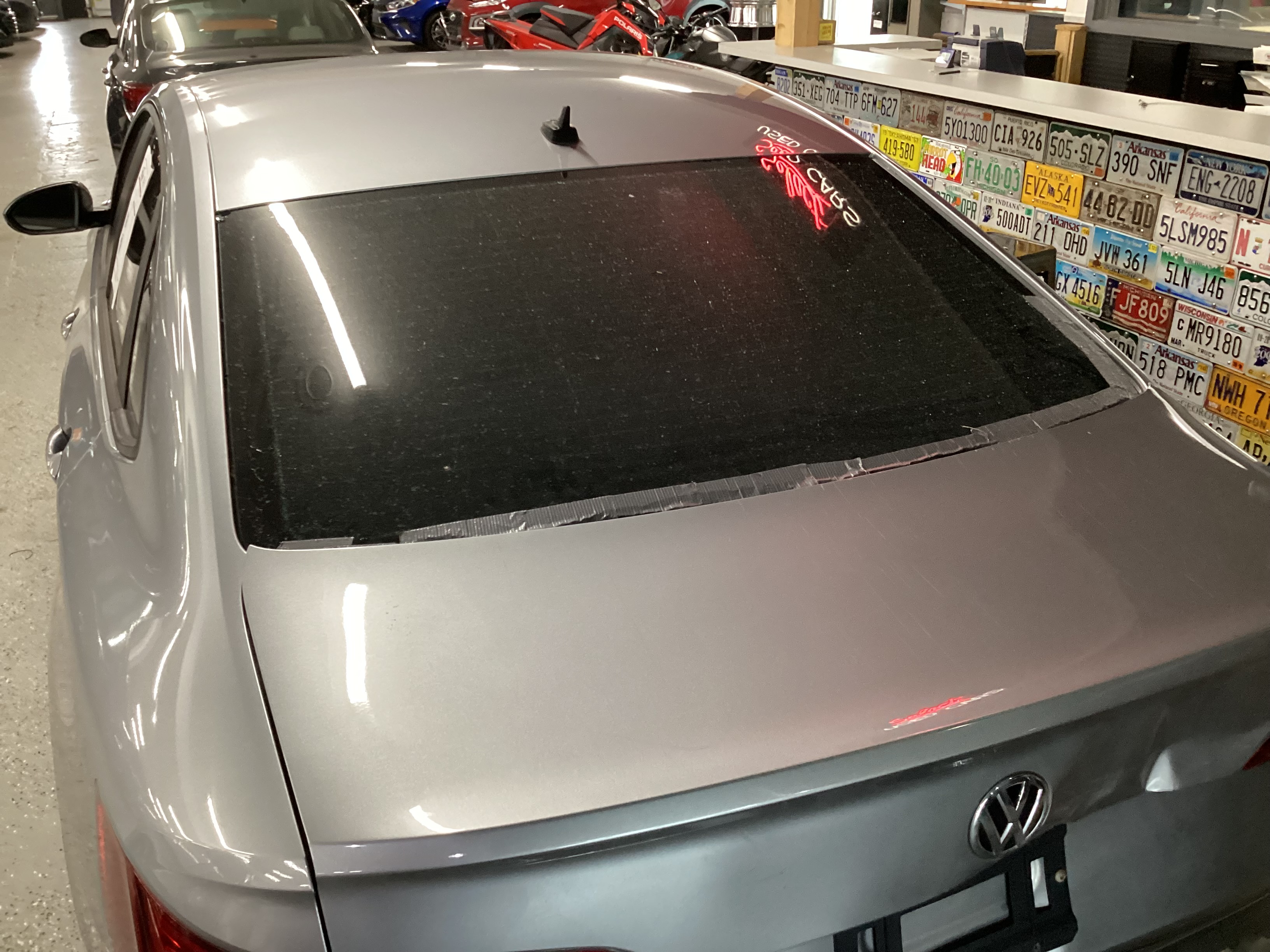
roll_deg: -0.2
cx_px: 635
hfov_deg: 58.4
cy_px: 476
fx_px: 1137
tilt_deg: -26.7
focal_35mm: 31
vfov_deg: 45.4
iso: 320
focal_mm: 3.3
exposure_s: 1/50
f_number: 2.4
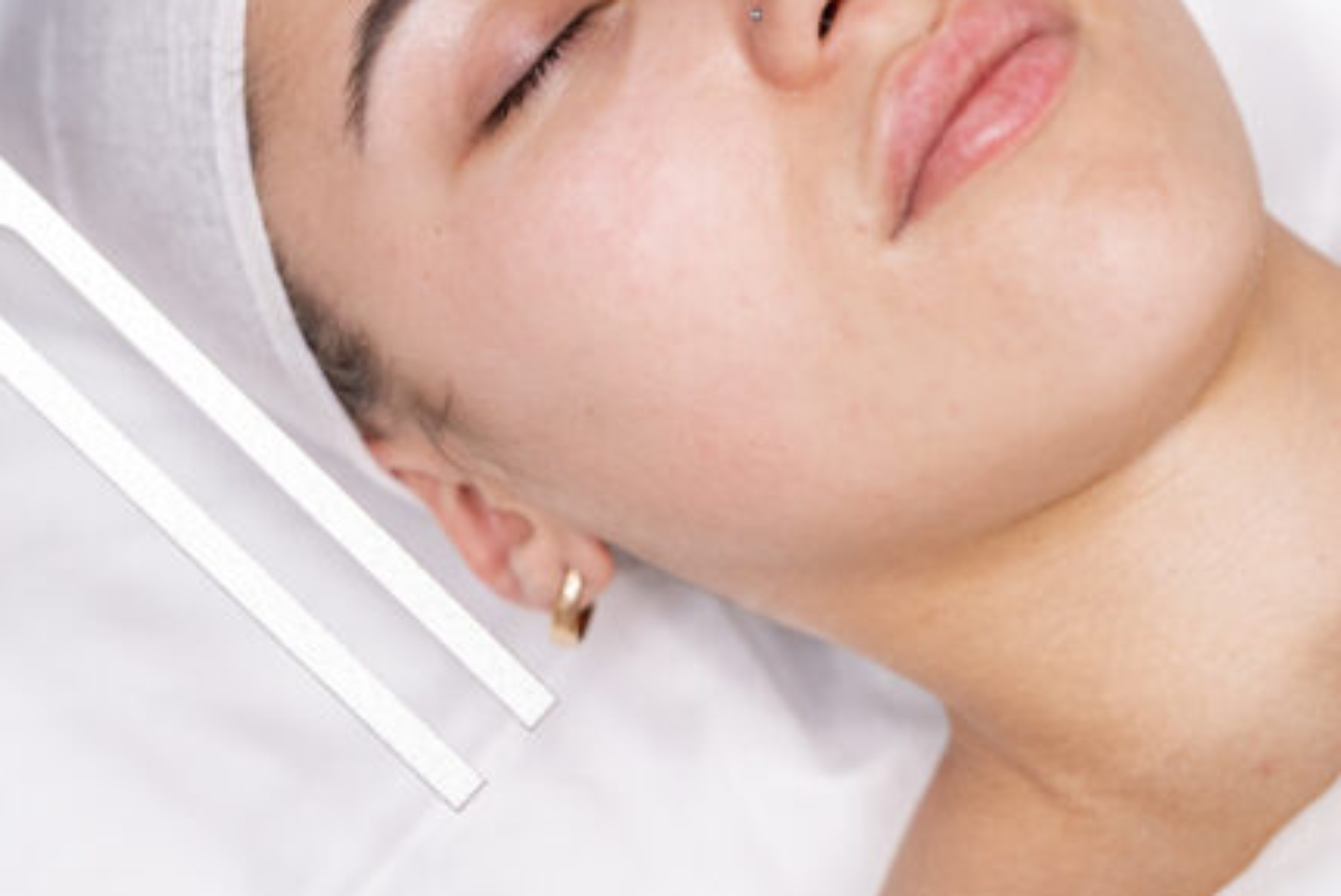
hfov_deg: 22.8
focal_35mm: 89
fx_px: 3317
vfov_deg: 15.3
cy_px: 171
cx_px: 594
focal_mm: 50
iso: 250
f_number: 3.5
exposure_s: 1/250
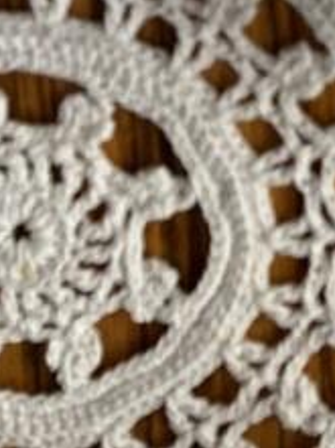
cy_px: -888
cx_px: 855
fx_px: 2135
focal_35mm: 165
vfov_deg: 9.5
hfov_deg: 8.1
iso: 100
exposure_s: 1/121
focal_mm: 4.25
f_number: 1.8
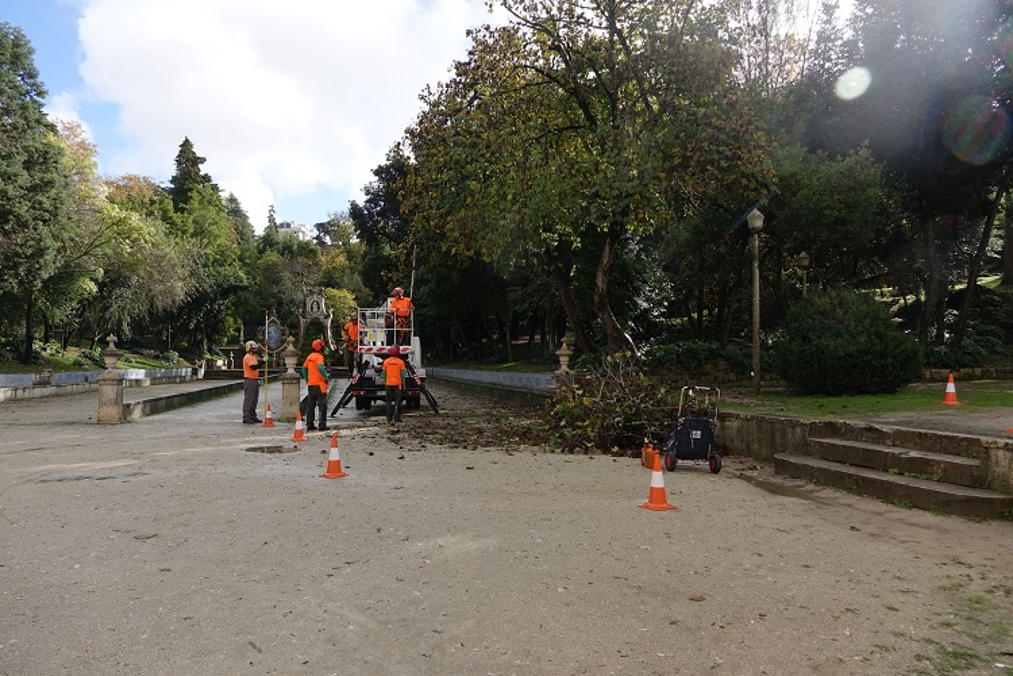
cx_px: 506
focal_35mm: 24
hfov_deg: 73.7
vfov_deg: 53.1
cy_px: 338
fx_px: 675
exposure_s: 1/500
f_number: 4
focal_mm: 8.8
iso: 100
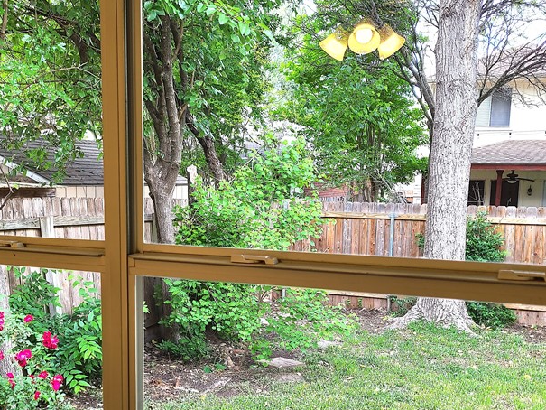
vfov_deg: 32.5
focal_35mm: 44
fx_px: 694
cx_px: 234
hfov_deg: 42.8
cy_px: 284
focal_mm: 5.4
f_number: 1.8
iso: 40
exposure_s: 1/129
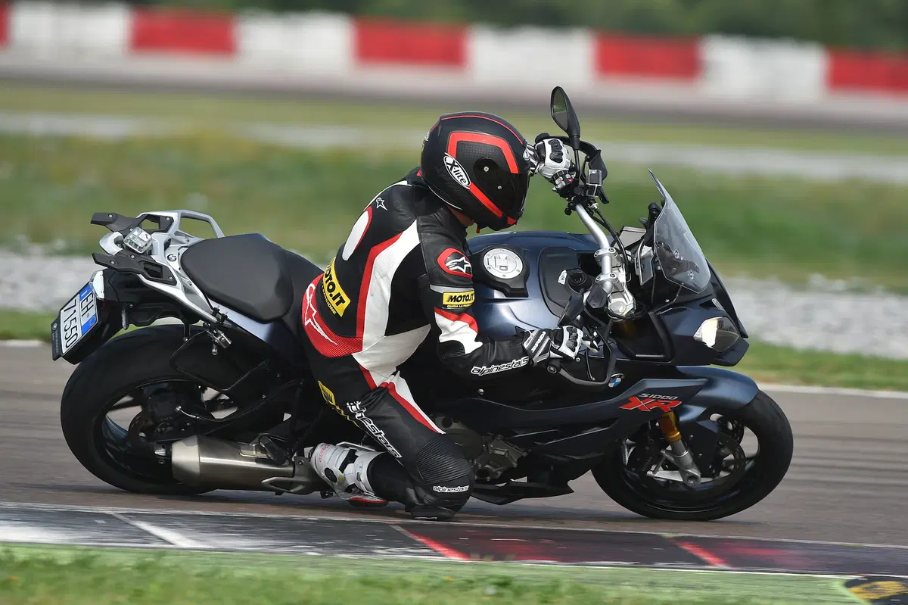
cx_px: 454
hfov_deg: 3.4
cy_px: 302
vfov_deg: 2.3
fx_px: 15126
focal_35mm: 600
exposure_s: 1/640
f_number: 7.1
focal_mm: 600
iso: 125
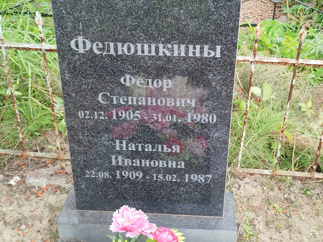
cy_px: 121
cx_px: 162
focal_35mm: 48
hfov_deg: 39.7
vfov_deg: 30.3
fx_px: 448
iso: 50
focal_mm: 5.31
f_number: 1.7
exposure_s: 1/50
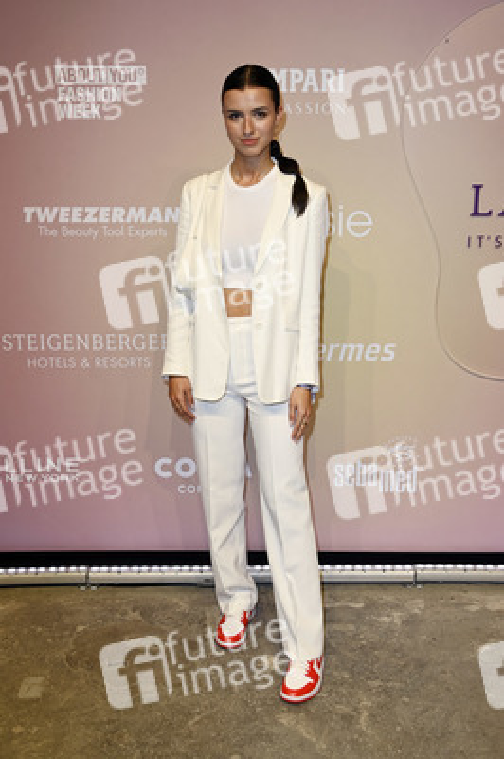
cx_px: 252
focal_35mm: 38
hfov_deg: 35.0
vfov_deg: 50.7
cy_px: 380
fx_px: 799
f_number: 5.6
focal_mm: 38
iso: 320
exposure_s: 1/250
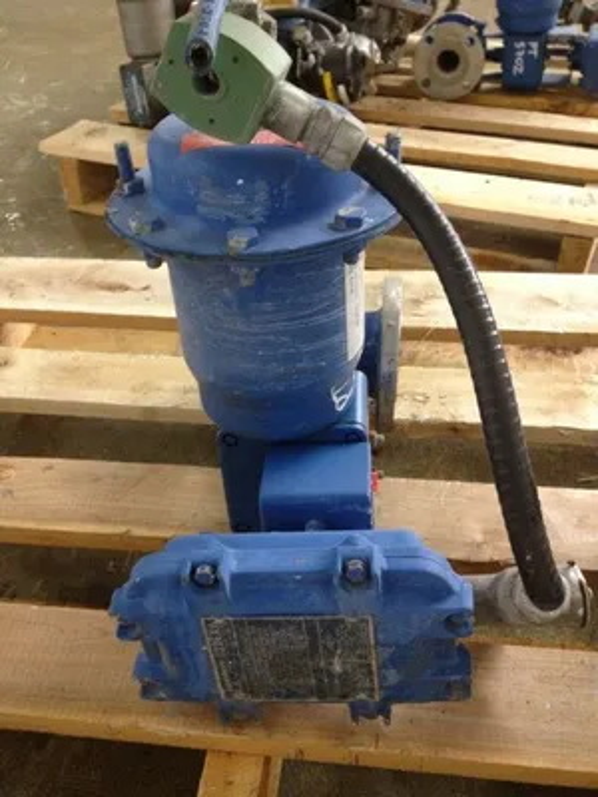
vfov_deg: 52.6
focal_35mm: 35
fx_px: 806
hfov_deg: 40.7
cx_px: 299
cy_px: 398
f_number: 2.4
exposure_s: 1/20
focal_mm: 4.28
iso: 320
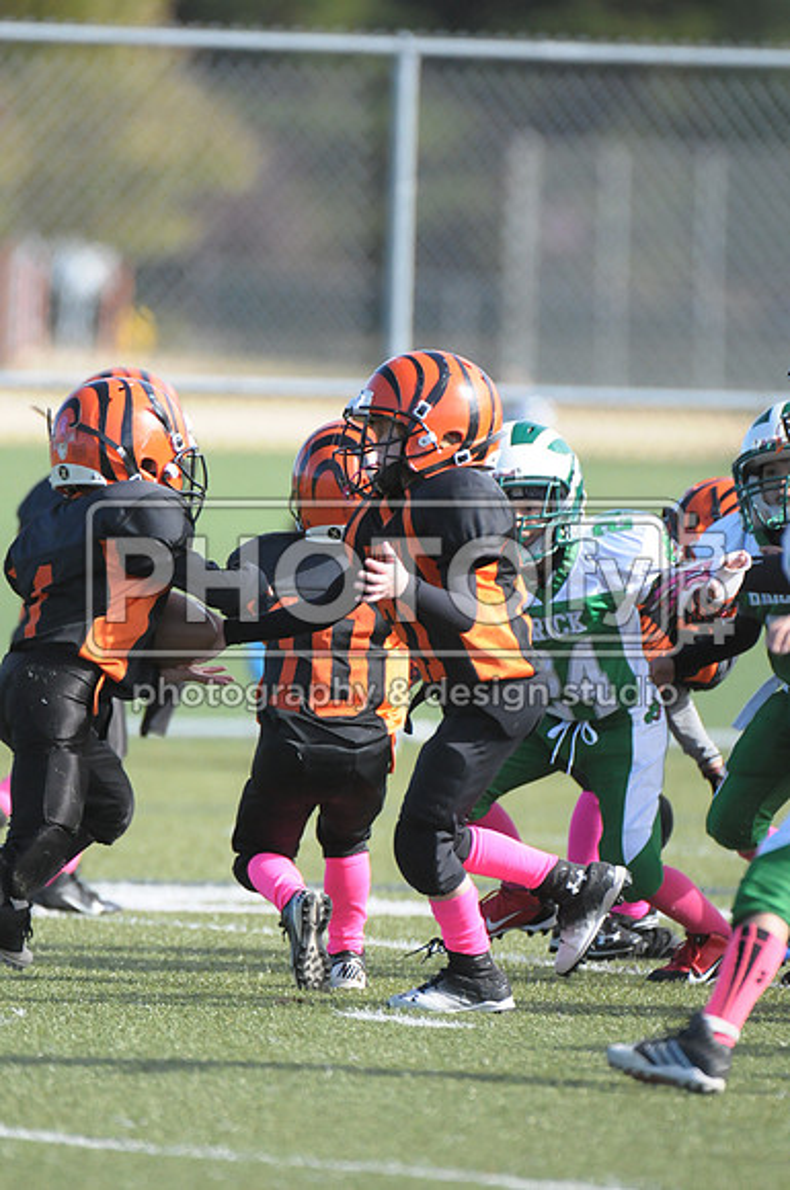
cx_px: 395
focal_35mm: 600
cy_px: 595
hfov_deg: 2.3
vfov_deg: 3.4
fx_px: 19808
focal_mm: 400
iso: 1600
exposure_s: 1/4000
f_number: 4
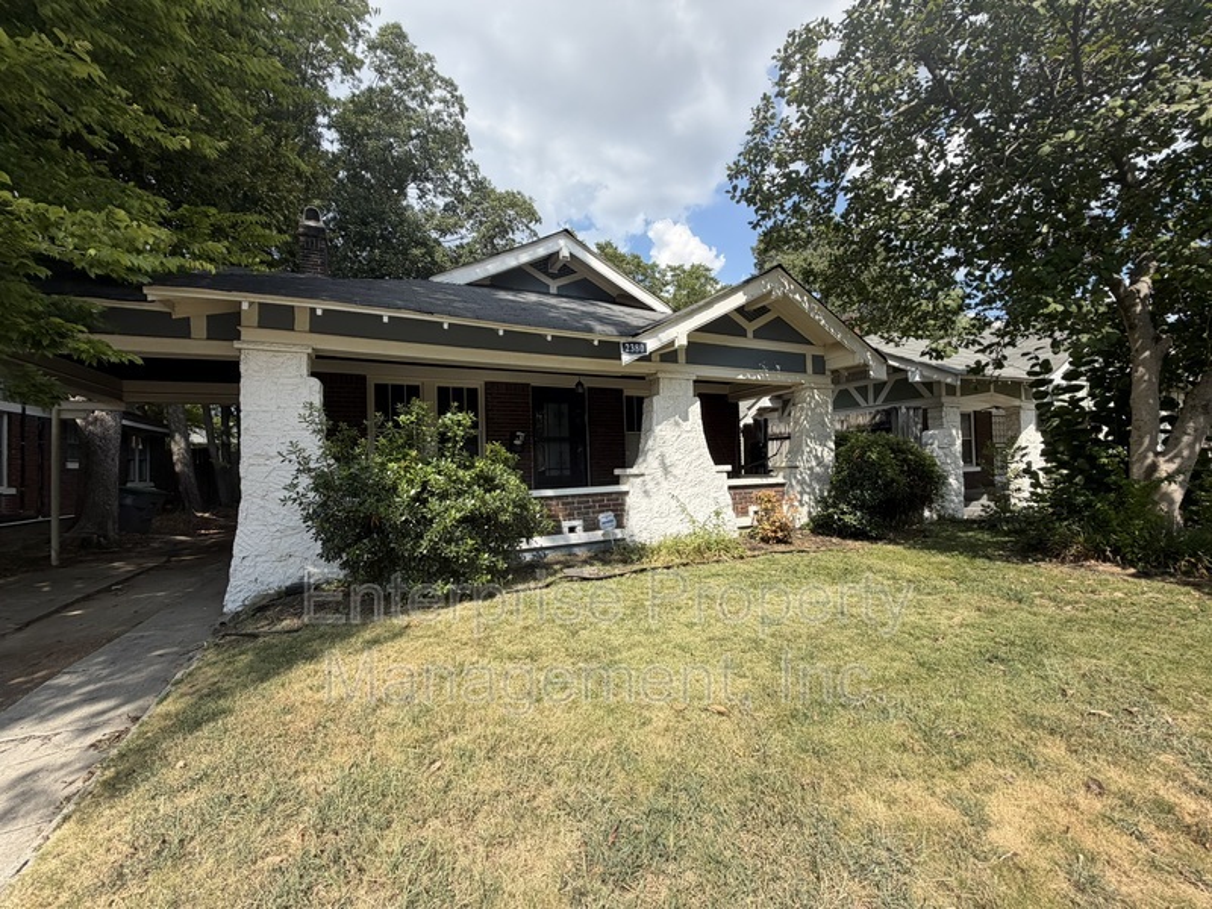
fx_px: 490
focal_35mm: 14
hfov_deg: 102.1
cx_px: 606
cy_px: 454
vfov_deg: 85.7
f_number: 2.2
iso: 32
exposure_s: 1/770
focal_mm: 2.22
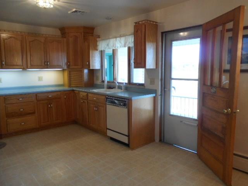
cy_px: 93
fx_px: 186
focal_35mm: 26
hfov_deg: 67.3
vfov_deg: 53.1
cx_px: 124
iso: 140
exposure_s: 1/30
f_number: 3.2
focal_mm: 4.6
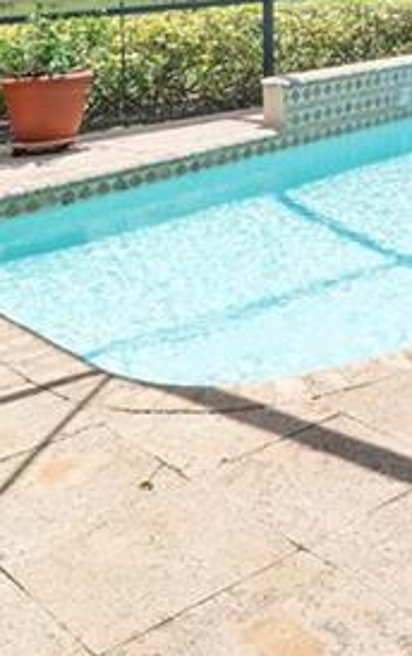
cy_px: -73
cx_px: 608
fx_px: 1021
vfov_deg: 31.5
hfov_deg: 19.9
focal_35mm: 57
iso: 100
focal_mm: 10
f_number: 11
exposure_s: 1/125
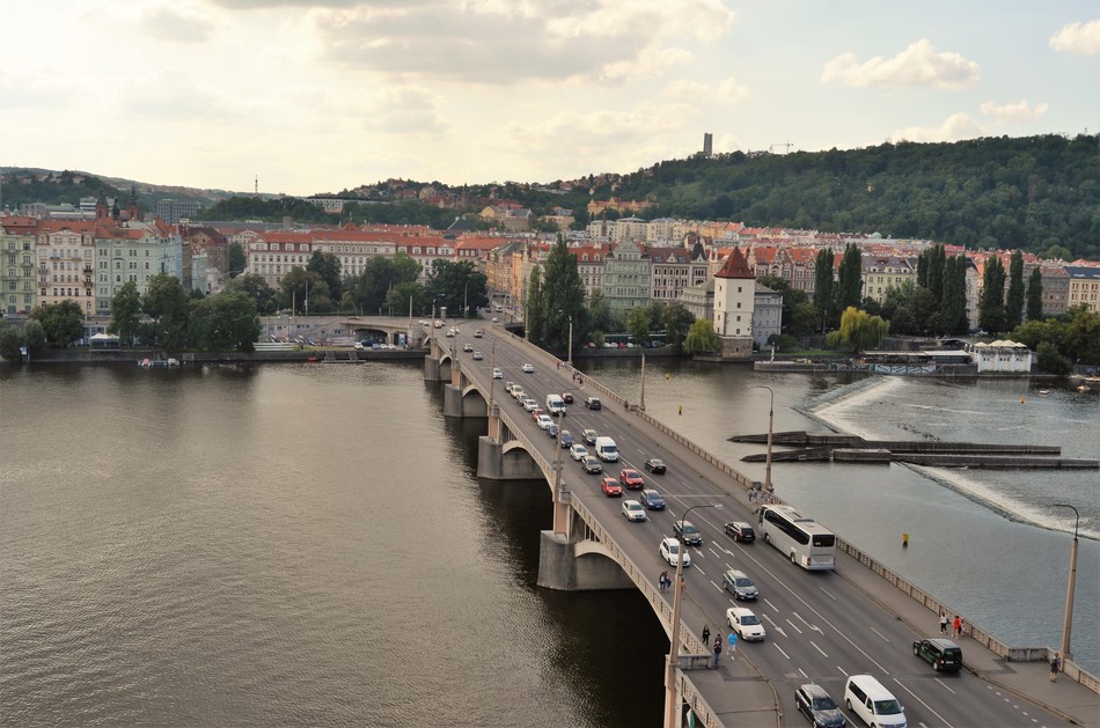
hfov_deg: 53.2
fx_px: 1098
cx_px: 550
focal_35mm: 36
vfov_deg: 36.7
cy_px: 364
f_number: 10
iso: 100
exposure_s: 1/200
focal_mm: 24
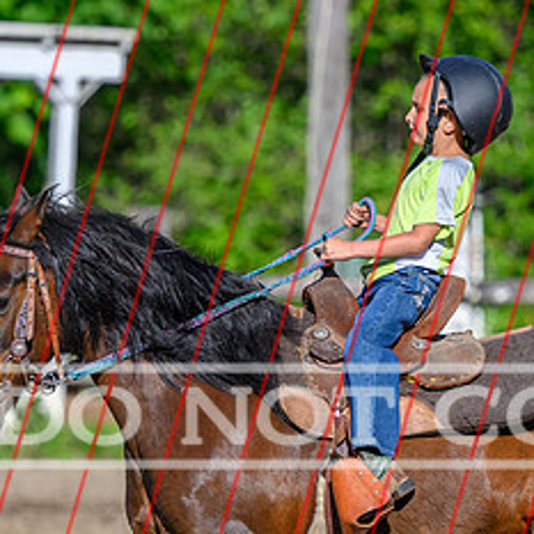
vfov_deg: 4.3
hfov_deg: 4.3
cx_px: 344
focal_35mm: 405
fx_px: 7068
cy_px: 409
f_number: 2.8
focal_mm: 140
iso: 180
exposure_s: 1/2500
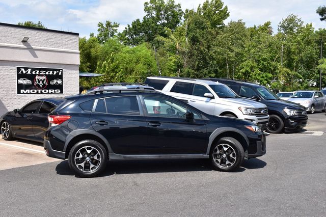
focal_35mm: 42
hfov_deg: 46.4
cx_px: 163
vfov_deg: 31.9
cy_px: 108
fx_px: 380
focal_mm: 28
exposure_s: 1/500
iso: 400
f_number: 11
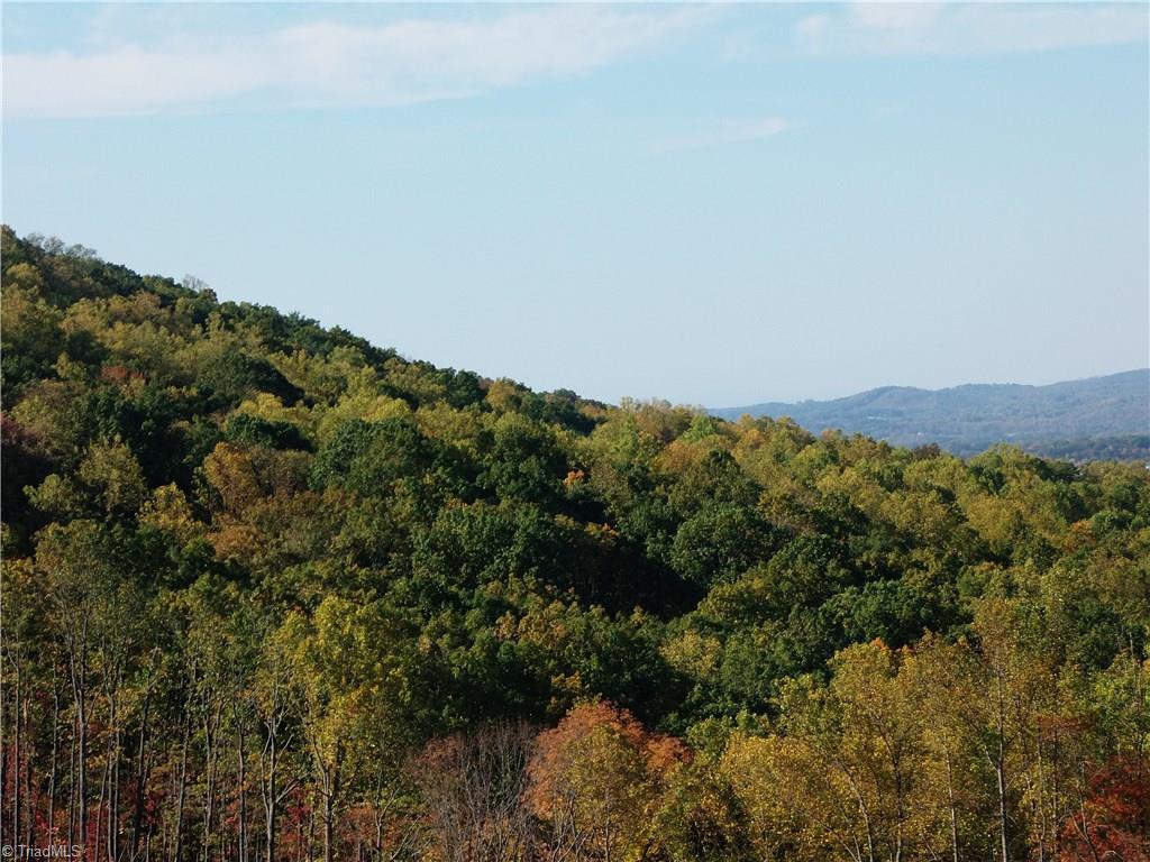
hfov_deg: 17.9
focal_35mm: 110
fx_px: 3654
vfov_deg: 13.5
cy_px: 431
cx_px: 575
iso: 100
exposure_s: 1/600
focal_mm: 19.4
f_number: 4.5
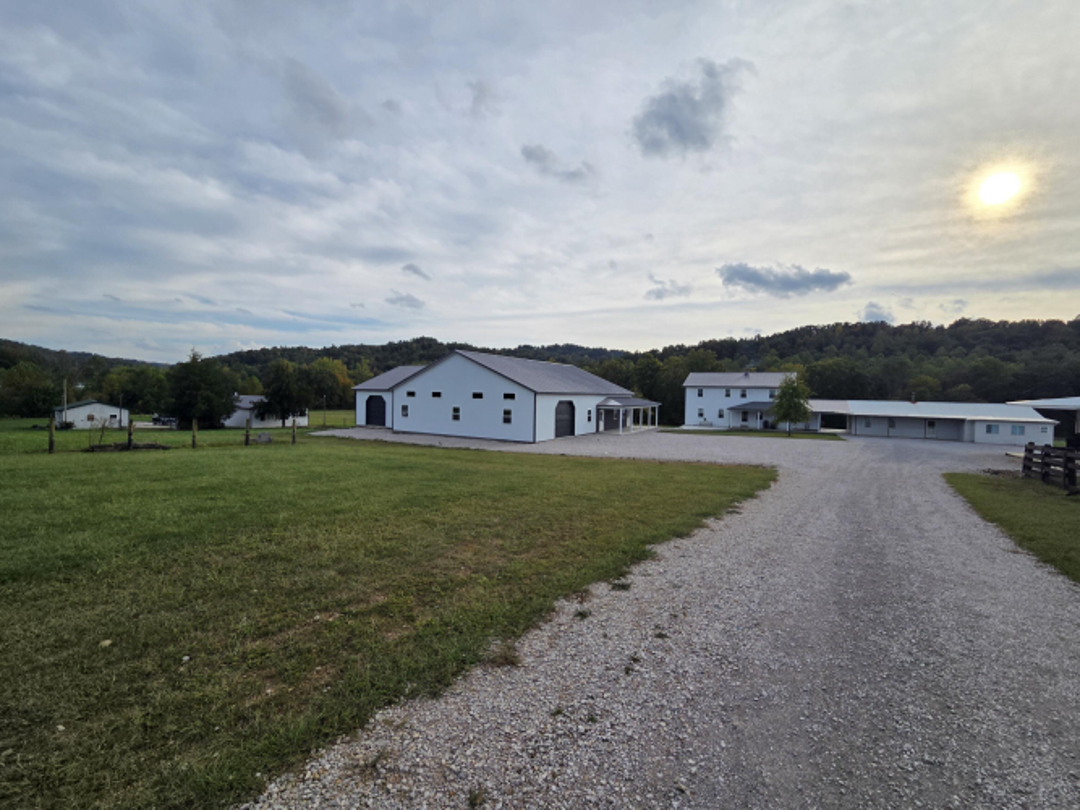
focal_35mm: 13
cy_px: 405
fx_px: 406
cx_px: 540
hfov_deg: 106.2
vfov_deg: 89.9
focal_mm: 2.2
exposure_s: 1/2517
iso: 50
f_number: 2.2
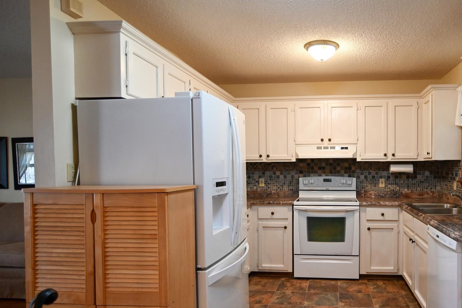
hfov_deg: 69.3
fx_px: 321
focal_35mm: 25
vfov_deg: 51.2
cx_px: 311
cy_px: 172
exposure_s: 1/125
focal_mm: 18
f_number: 3.5
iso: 1100
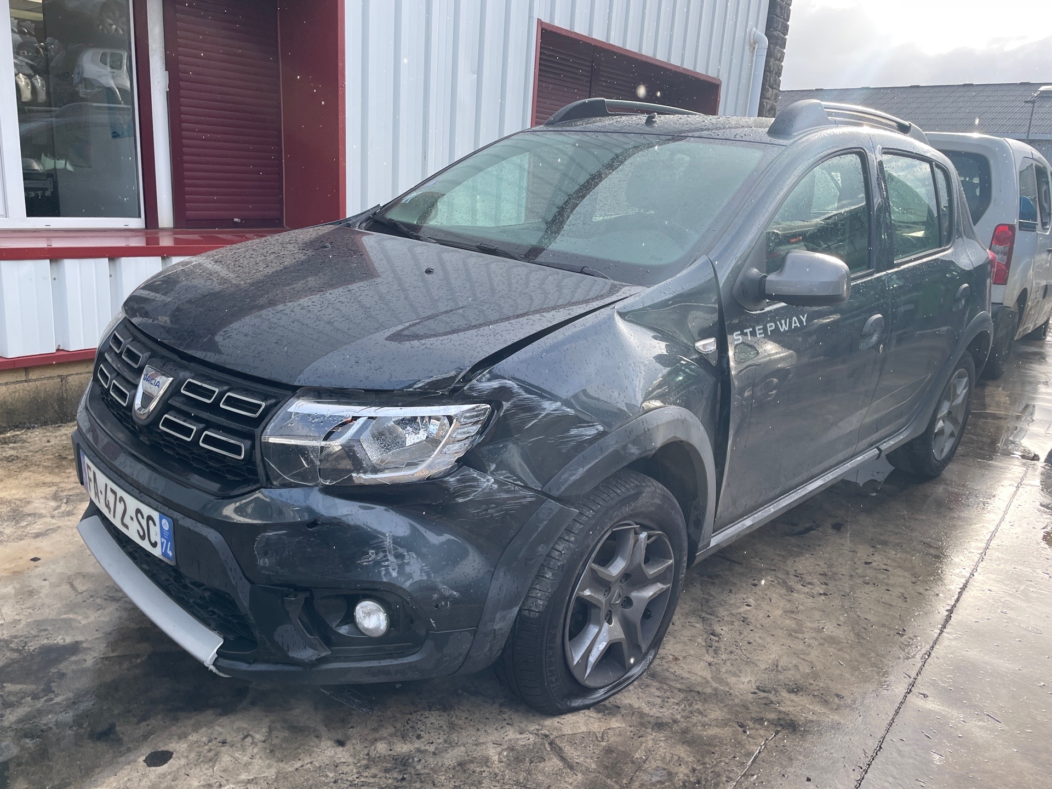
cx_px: 526
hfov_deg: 67.3
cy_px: 394
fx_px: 790
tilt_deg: -15.3
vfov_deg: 53.1
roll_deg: -3.4
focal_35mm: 26
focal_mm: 4.2
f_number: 1.6
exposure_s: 1/590
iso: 32
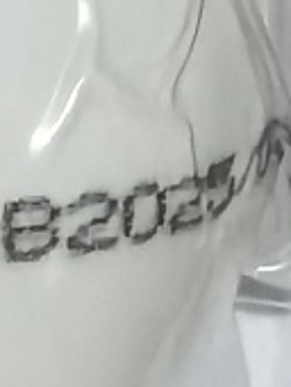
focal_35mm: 169
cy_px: 340
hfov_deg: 8.7
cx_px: -41
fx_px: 1890
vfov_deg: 11.6
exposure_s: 1/100
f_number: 2.2
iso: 1250
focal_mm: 1.76
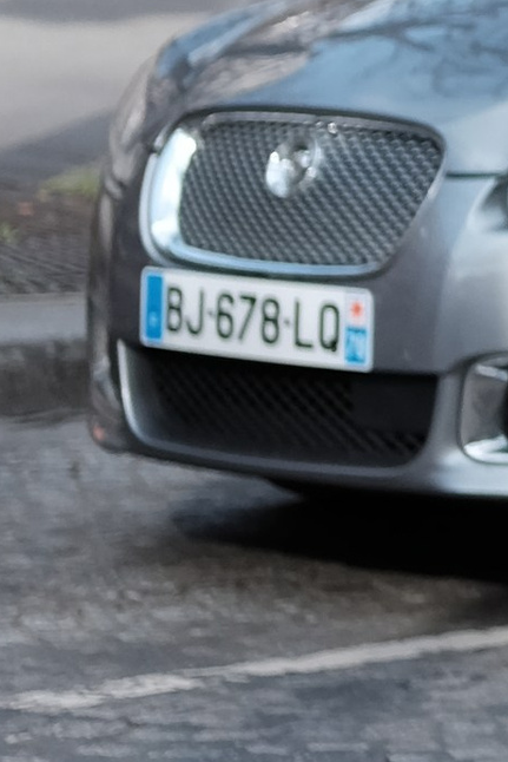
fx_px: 6663
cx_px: 1496
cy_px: -20
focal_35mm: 315
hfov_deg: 4.2
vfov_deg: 6.5
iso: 320
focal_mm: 35
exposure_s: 1/2500
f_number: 2
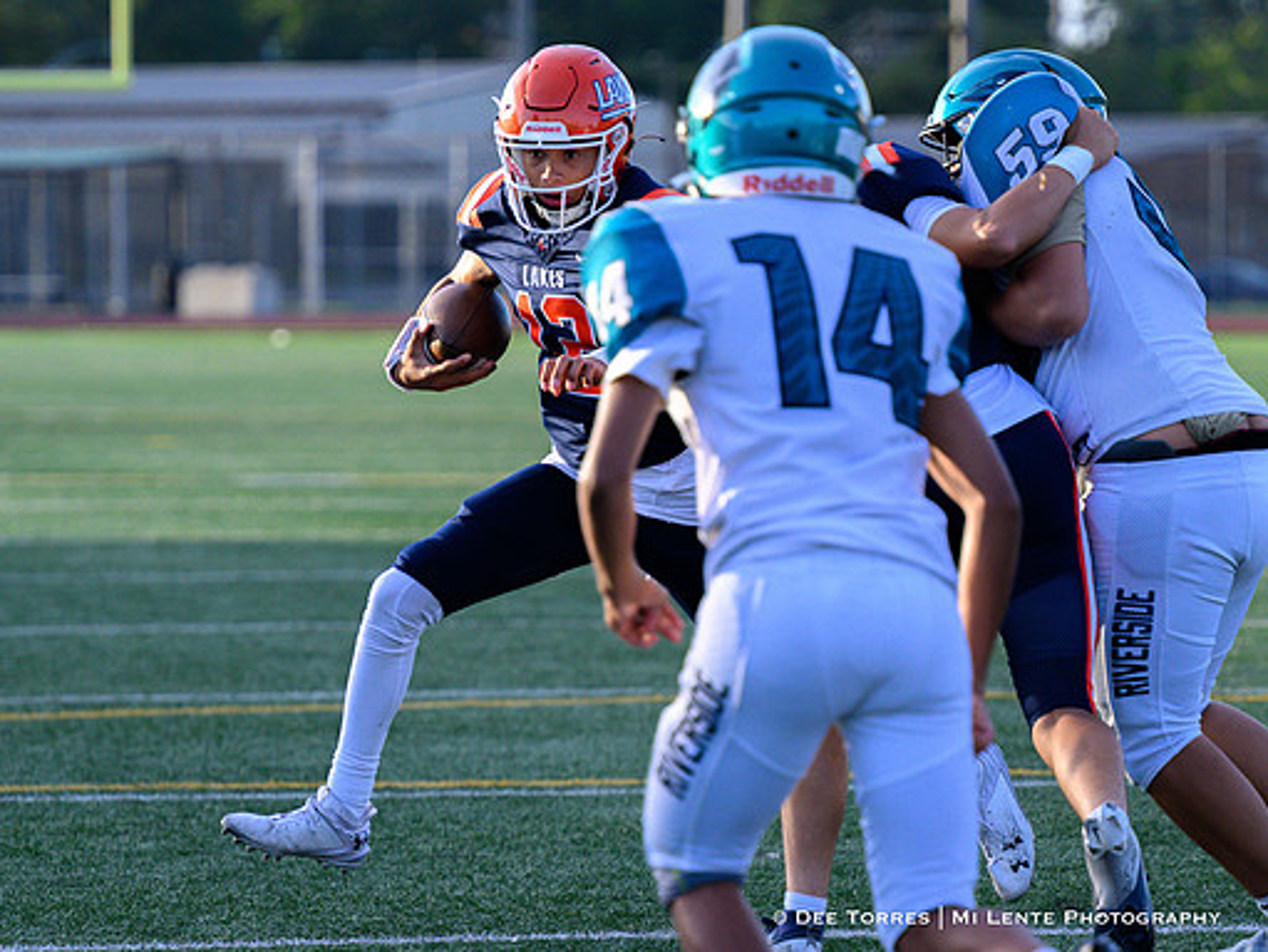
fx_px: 9531
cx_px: 674
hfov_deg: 7.6
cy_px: 649
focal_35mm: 260
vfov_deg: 5.7
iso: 1250
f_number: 4
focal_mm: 175
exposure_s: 1/2000
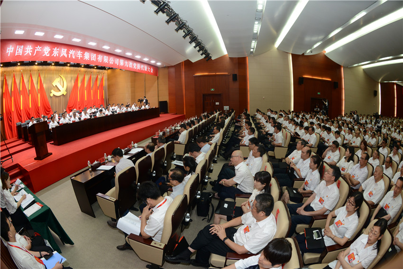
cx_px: 202
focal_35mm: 16
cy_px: 134
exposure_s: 1/60
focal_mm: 16
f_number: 5.6
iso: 800
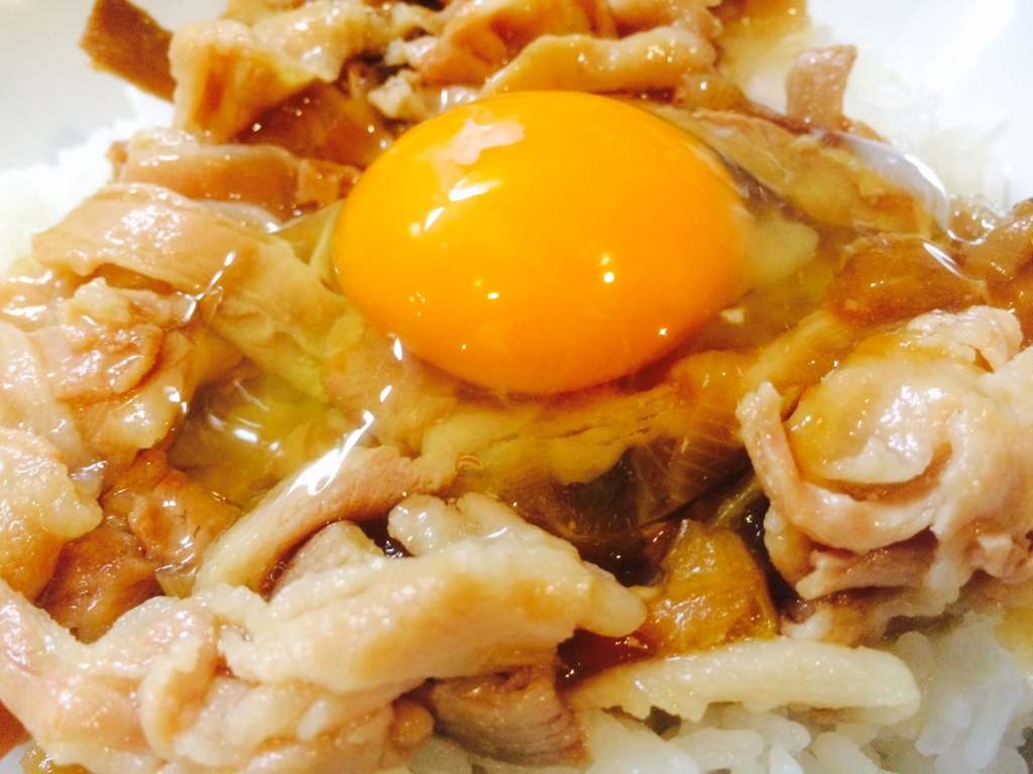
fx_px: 865
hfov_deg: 61.7
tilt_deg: -51.5
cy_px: 387
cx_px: 516
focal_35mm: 29
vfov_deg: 48.2
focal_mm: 4.15
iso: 200
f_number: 2.2
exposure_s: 1/30
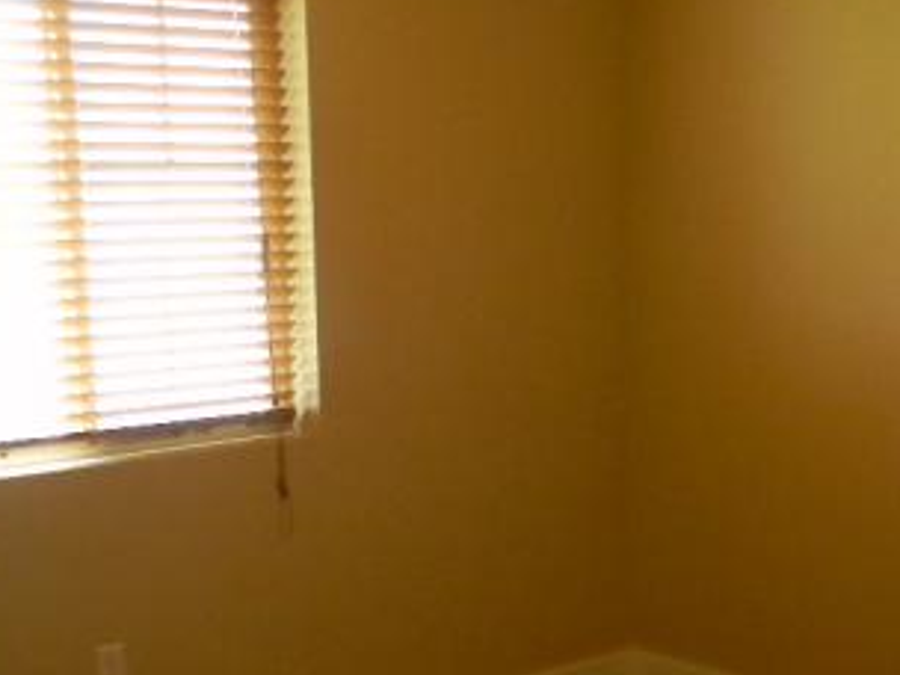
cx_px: 435
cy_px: 438
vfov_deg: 24.7
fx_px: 1534
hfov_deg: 32.7
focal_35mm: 59
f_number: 3.5
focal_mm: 5
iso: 400
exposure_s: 1/12
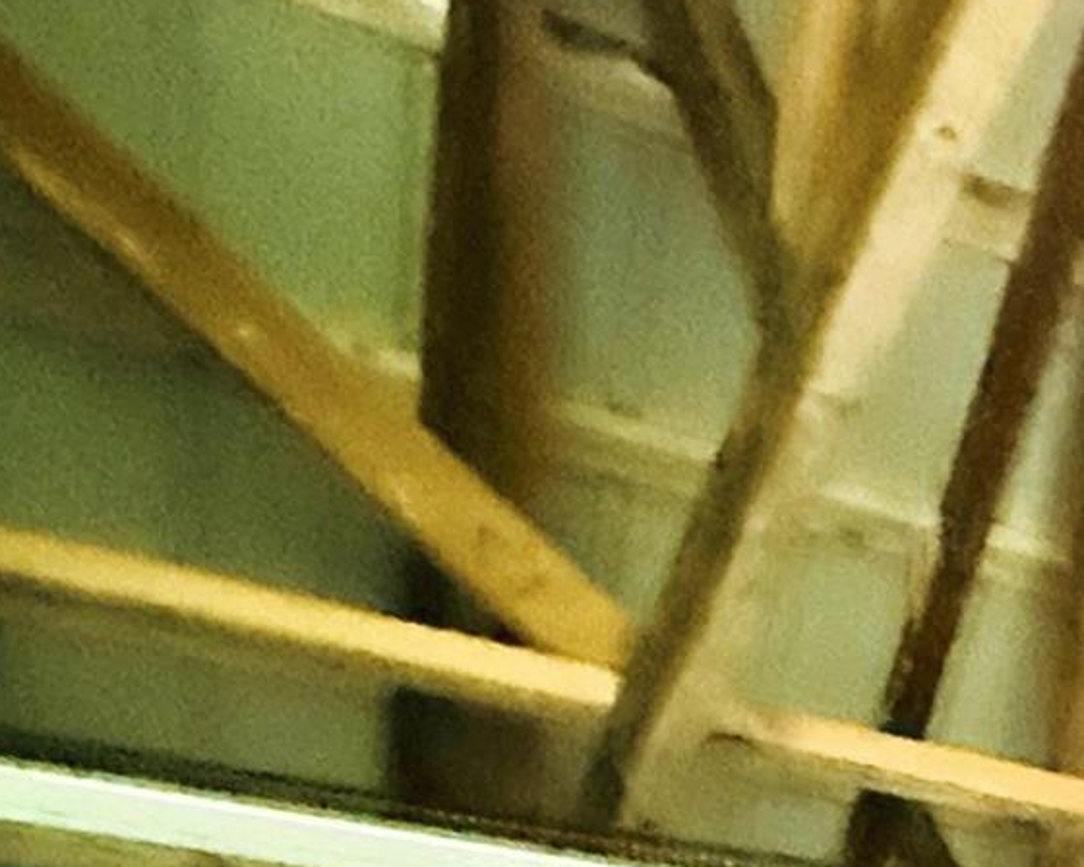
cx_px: 2559
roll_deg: +1.1
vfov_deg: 14.6
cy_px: 1988
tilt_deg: -4.6
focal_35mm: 75
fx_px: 2406
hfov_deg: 15.3
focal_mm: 2.22
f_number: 2.2
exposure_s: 1/38
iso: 1600
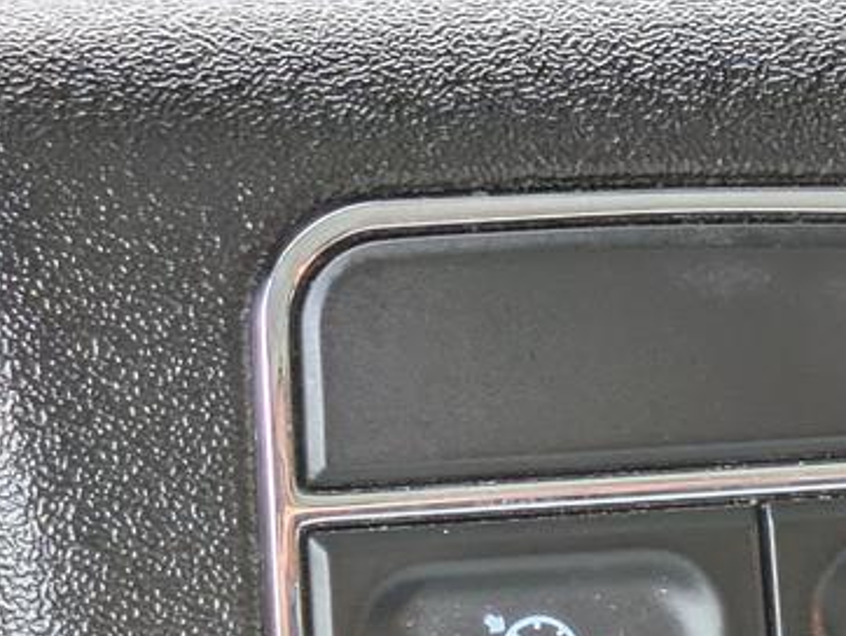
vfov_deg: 8.2
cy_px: 664
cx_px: 723
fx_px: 4402
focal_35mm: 180
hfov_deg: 10.9
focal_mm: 5.43
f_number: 1.89
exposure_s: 1/161
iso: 68
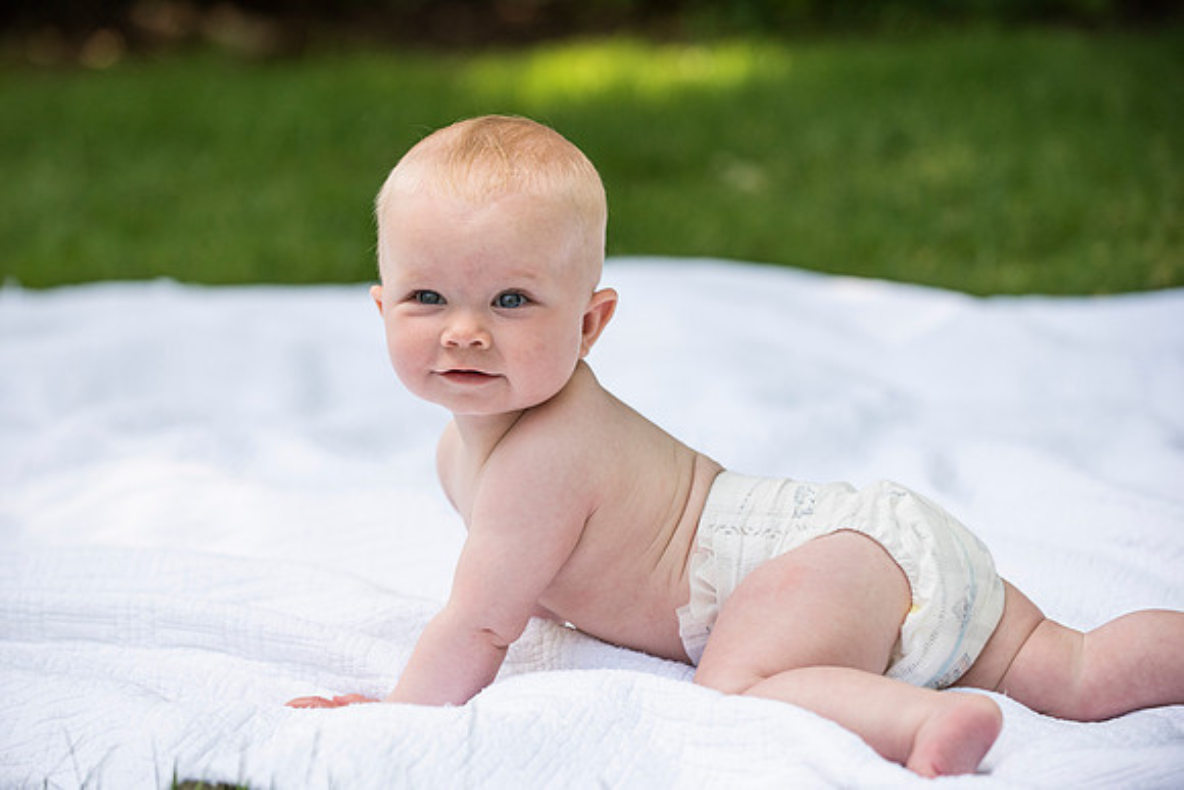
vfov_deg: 10.9
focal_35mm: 126
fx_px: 4150
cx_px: 570
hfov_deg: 16.2
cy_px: 392
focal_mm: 120
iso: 400
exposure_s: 1/1600
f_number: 3.5
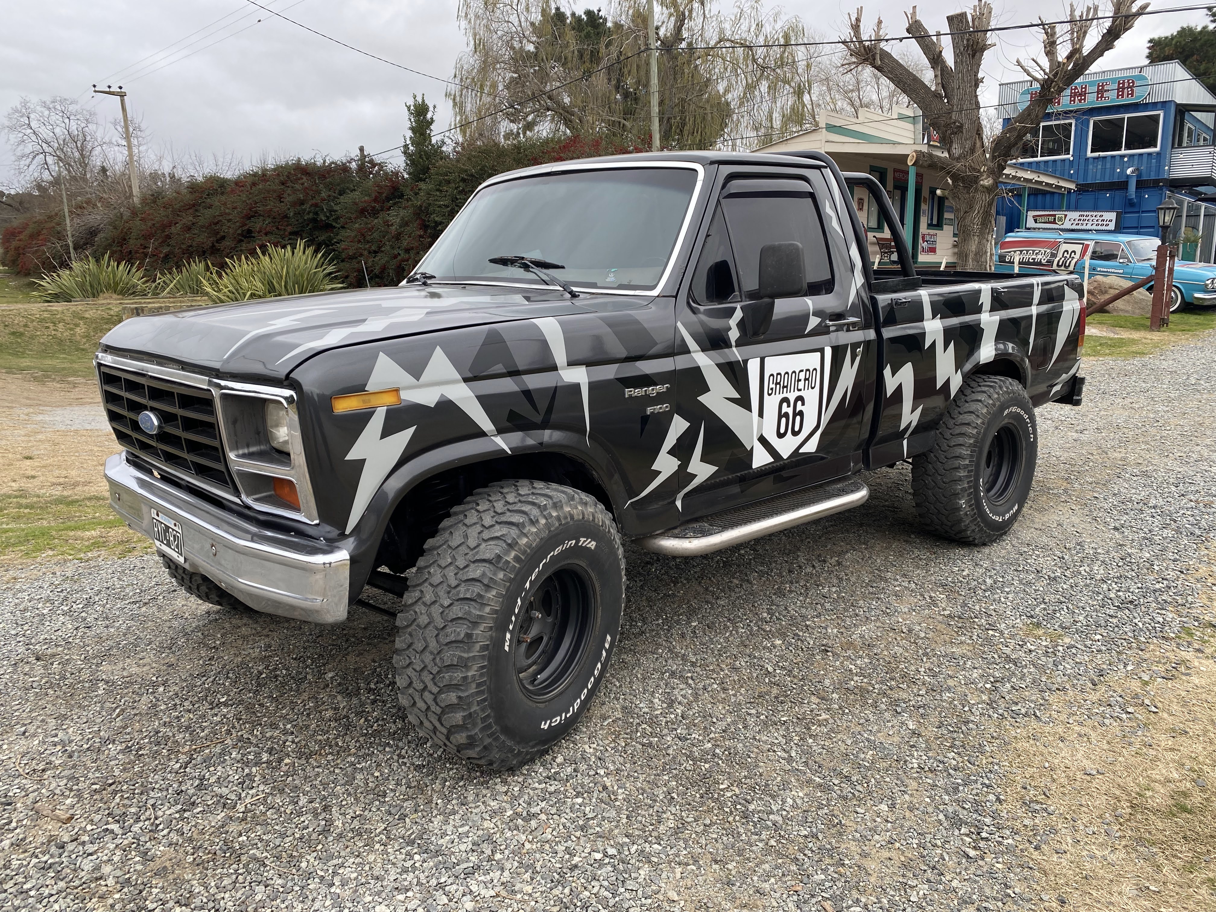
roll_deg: +1.4
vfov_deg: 53.1
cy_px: 456
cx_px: 608
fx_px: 913
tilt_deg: -11.4
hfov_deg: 67.3
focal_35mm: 26
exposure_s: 1/184
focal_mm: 4.25
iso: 32
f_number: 1.8
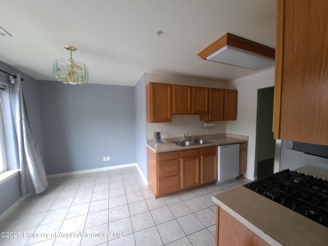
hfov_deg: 106.2
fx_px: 123
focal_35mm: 13
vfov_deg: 89.9
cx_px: 164
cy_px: 123
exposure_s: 1/40
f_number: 2.2
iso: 64
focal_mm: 1.74
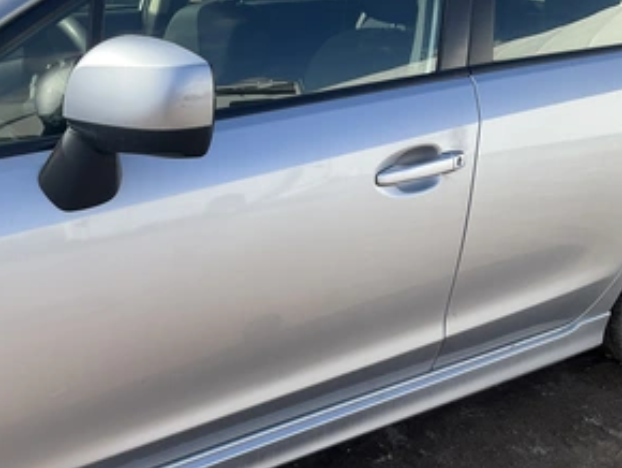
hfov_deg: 46.2
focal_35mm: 40
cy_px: 249
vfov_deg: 36.0
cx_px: 219
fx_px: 719
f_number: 1.8
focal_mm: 3
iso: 25
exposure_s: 1/842
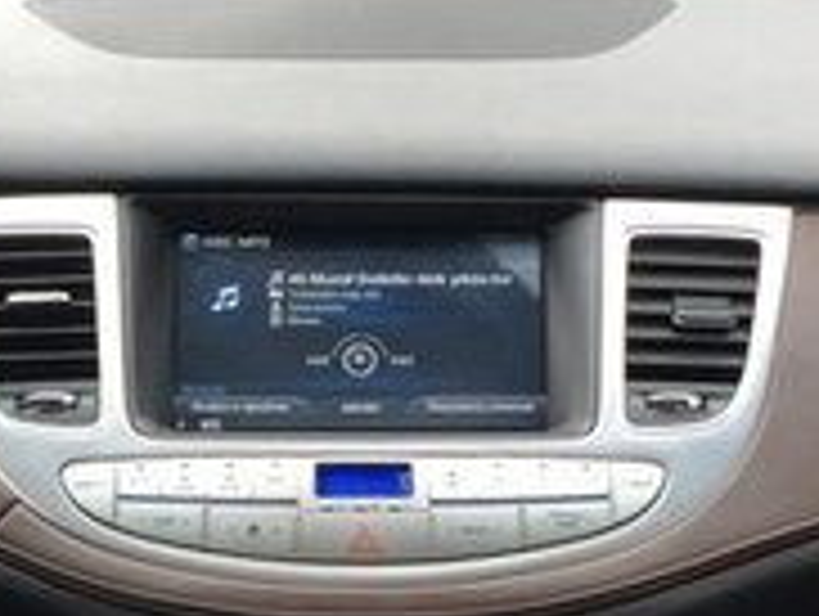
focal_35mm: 105
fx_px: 2488
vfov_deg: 13.6
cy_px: 780
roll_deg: +2.5
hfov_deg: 18.6
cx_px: 270
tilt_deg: -28.0
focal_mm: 4.15
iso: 40
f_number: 2.2
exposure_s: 1/50
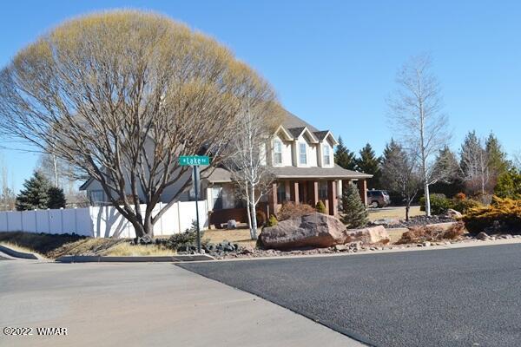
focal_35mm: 39
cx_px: 260
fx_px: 564
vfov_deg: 34.2
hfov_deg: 49.6
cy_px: 174
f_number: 8
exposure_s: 1/250
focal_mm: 26
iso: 100
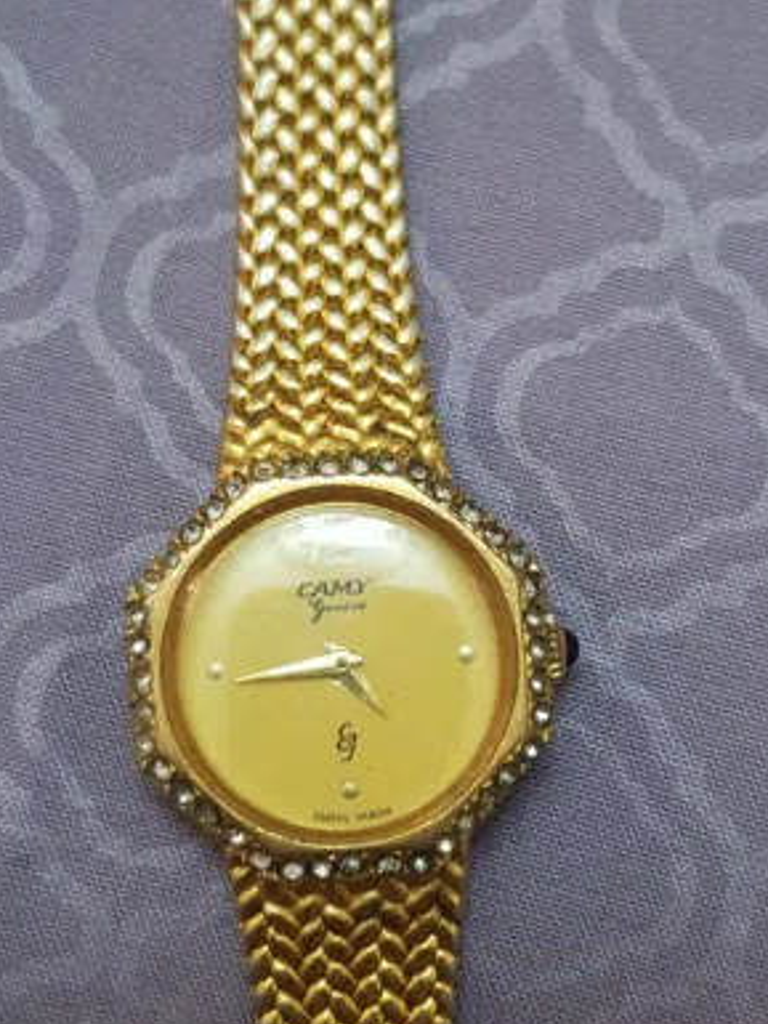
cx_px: 383
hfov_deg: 51.4
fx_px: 798
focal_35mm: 27
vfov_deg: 65.3
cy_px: 529
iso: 250
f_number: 1.7
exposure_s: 1/25
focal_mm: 4.2
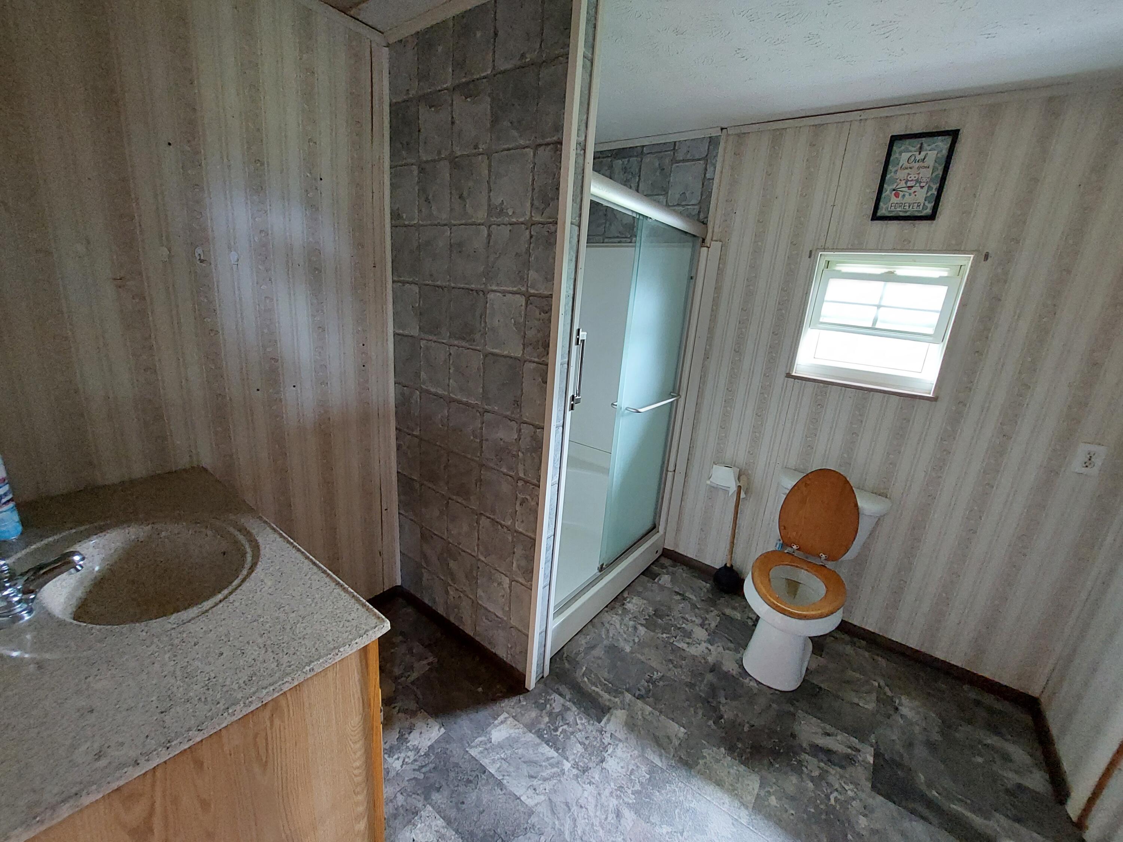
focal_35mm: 13
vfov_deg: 89.9
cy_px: 421
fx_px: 422
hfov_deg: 106.2
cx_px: 562
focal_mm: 1.74
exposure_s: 1/24
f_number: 2.2
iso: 400
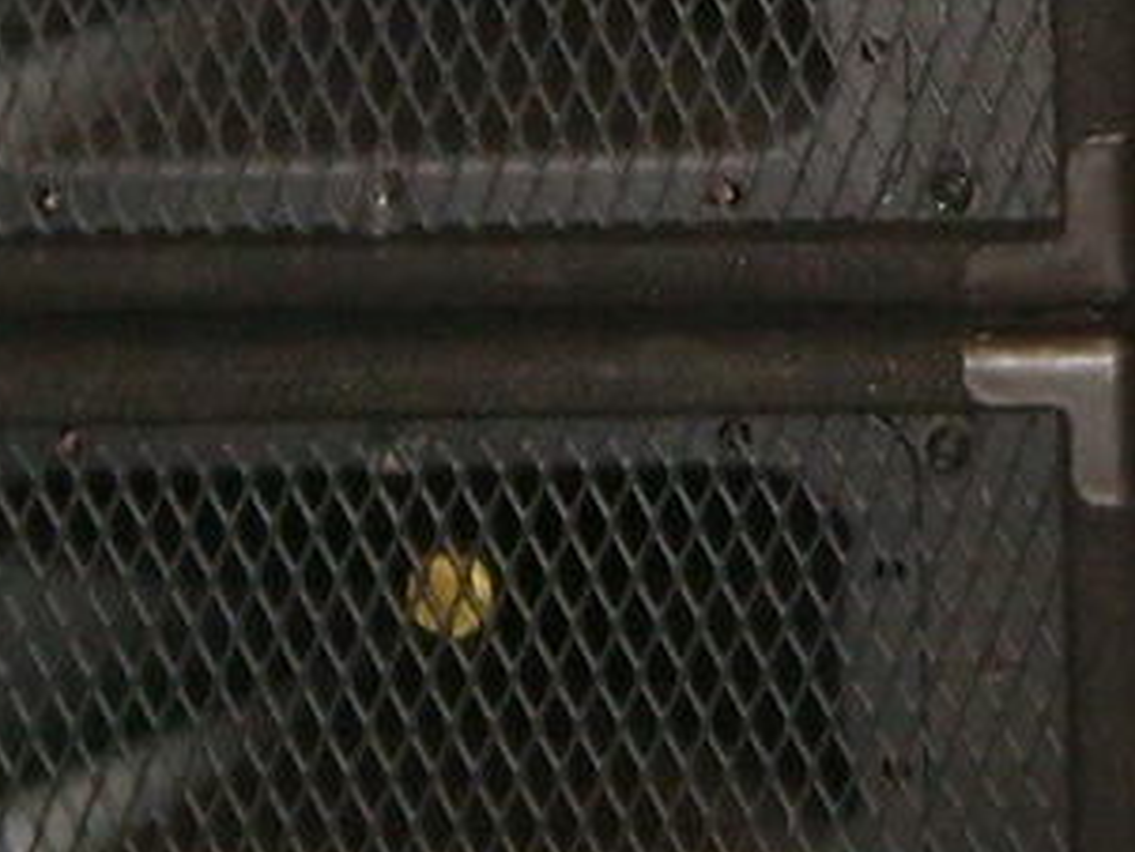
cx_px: 1629
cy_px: 23
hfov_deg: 10.3
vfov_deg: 8.0
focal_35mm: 186
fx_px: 6101
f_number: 2.8
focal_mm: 5.8
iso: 120
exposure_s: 1/45
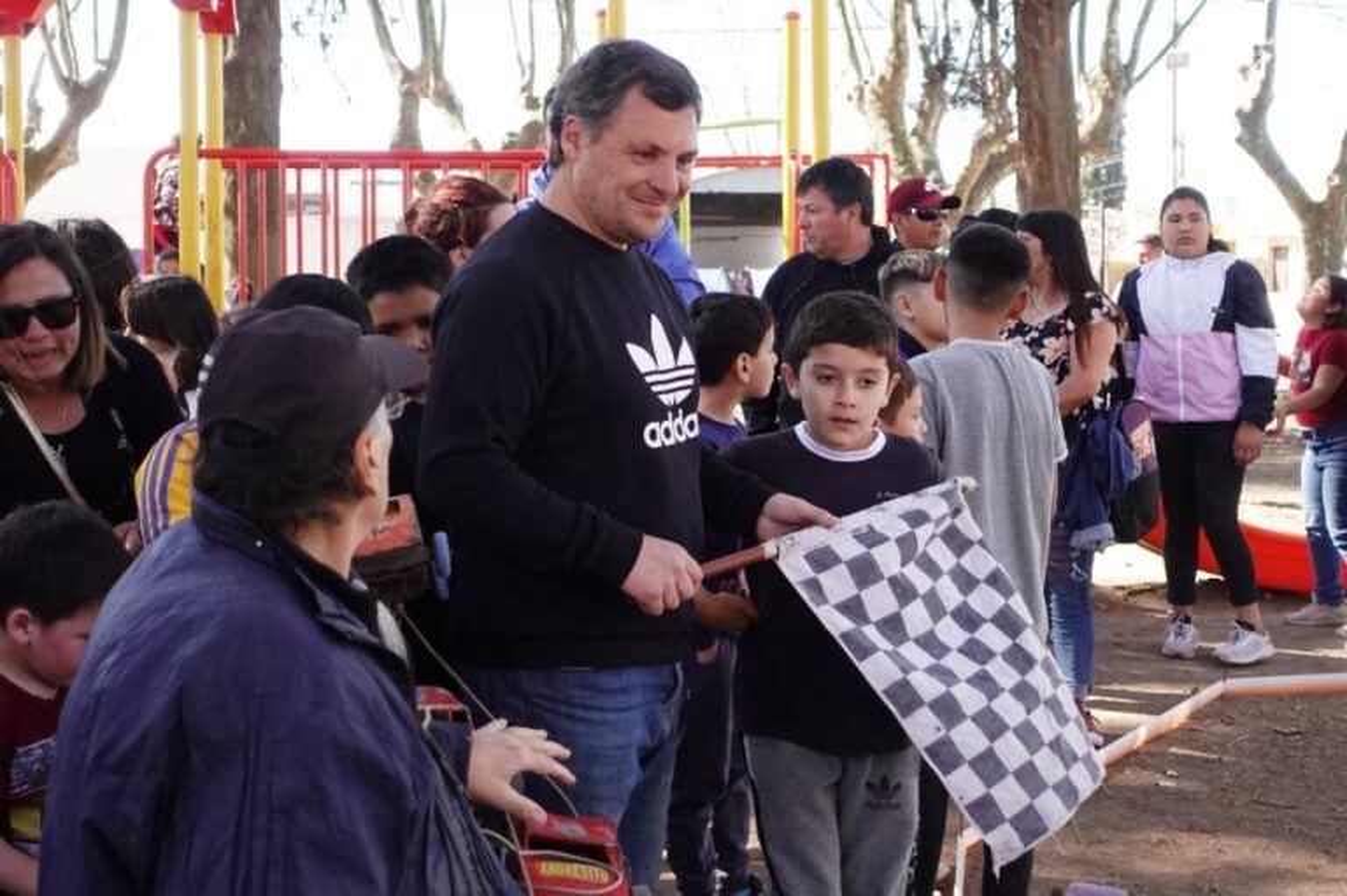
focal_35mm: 56
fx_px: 2094
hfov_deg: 35.7
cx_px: 674
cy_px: 448
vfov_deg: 24.2
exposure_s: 1/800
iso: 500
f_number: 2.8
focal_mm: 20.9
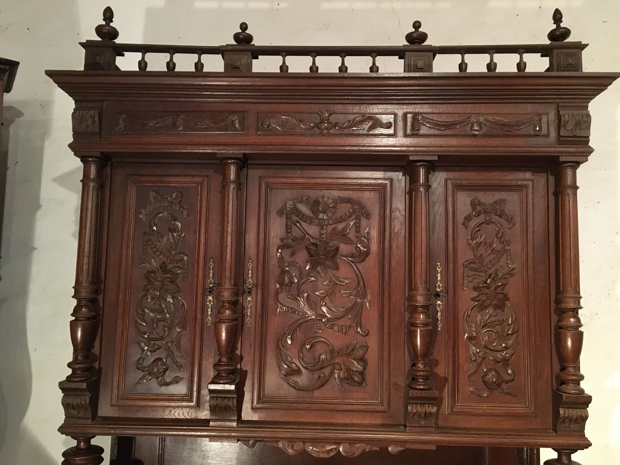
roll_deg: -1.7
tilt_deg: +6.6
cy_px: 232
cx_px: 310
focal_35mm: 29
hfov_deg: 61.7
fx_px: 519
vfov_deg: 48.2
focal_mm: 4.15
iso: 250
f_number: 2.2
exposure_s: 1/17
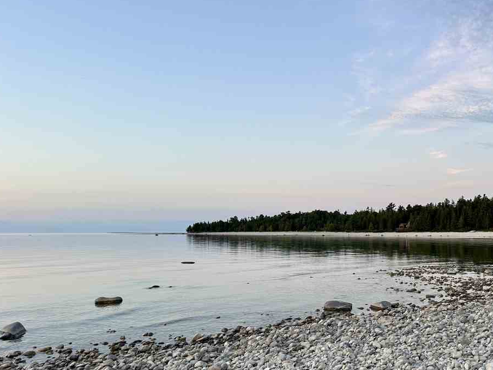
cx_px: 342
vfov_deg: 41.3
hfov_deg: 52.5
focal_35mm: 34
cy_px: 241
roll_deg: -0.9
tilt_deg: -0.7
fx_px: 484
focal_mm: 6.86
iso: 50
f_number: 1.78
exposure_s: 1/125
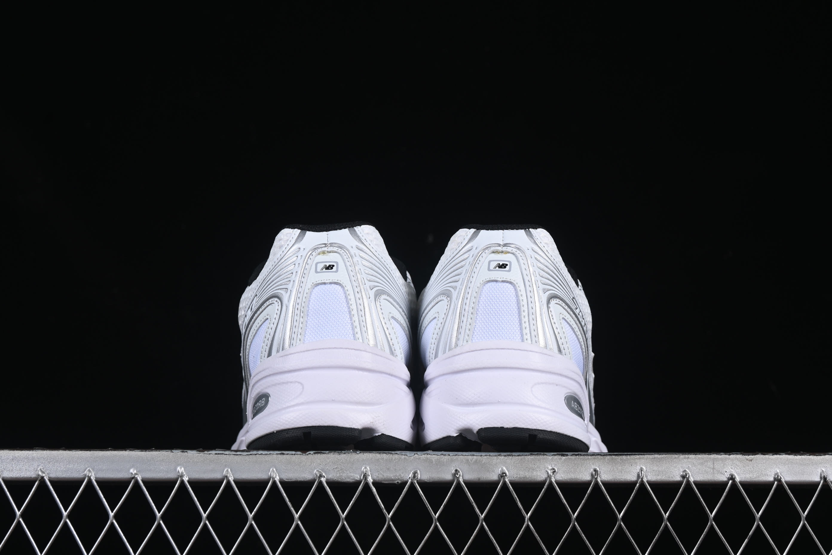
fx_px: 1733
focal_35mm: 75
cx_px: 416
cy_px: 278
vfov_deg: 18.2
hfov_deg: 27.0
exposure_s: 1/80
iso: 160
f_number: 8
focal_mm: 50
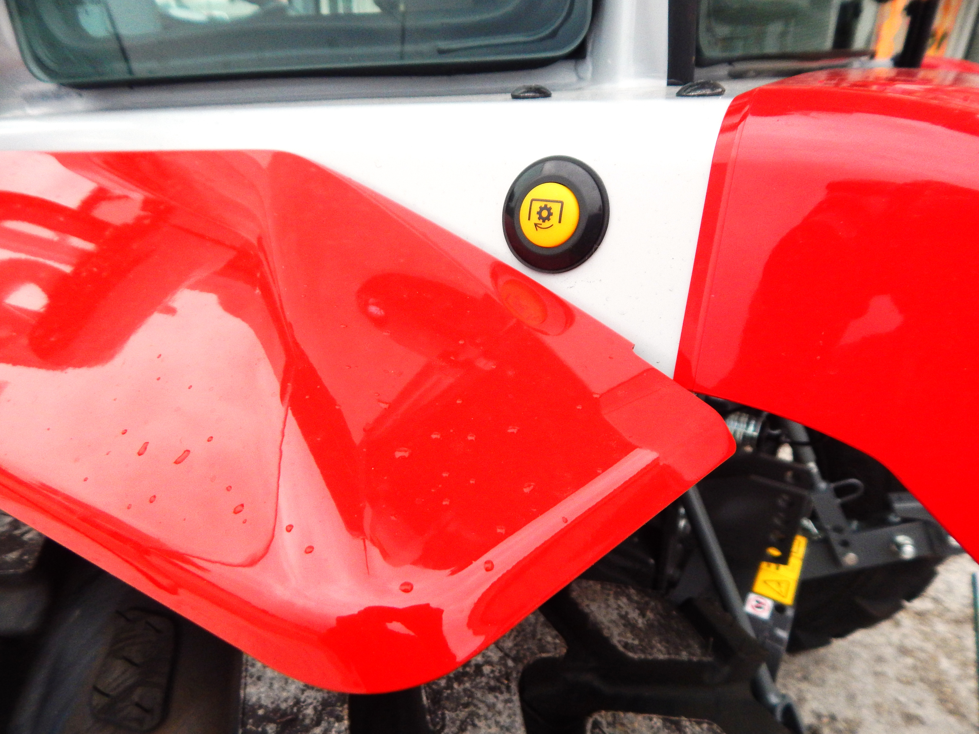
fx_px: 622
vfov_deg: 61.1
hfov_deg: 76.4
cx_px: 490
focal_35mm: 22
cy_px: 367
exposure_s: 1/250
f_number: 3
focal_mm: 4
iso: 280
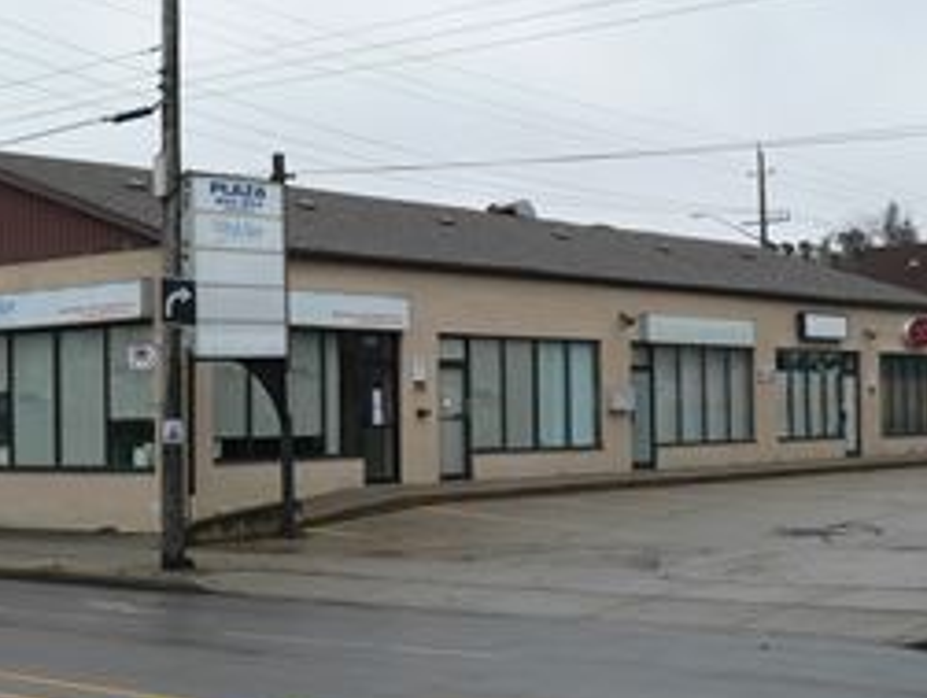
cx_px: 358
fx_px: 1690
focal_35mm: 63
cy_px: 366
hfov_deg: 30.6
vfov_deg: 23.3
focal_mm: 7.3
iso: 80
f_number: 4
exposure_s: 1/200
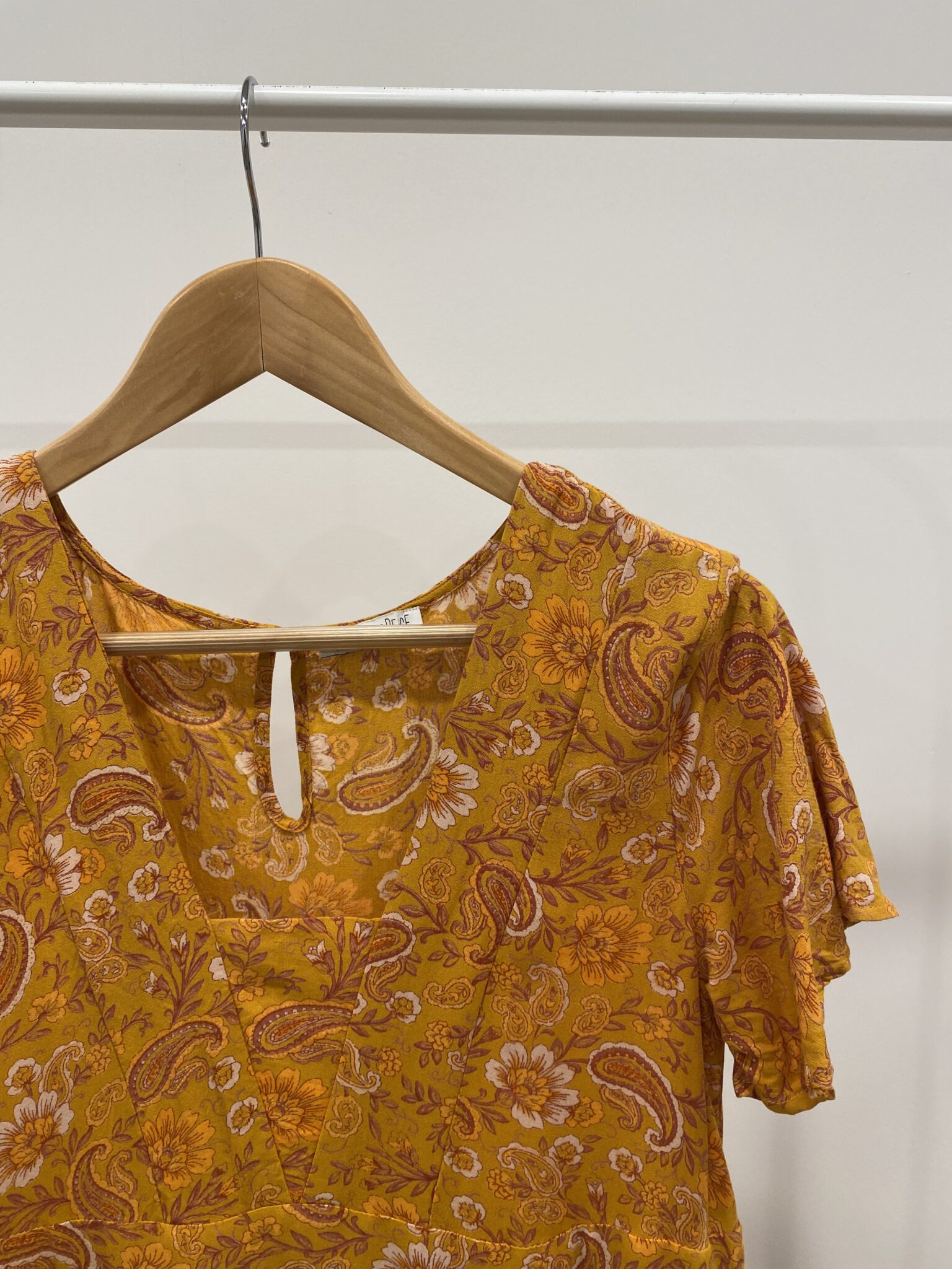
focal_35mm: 26
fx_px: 953
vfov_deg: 67.3
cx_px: 476
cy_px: 634
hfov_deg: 53.1
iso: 64
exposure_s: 1/60
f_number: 1.8
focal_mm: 4.25
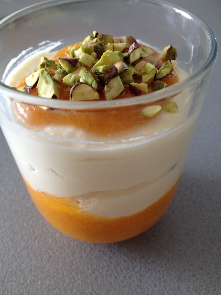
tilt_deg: -47.7
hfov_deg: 40.7
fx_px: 298
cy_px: 148
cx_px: 110
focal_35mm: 35
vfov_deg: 52.6
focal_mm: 4.28
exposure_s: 1/30
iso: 50
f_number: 2.4
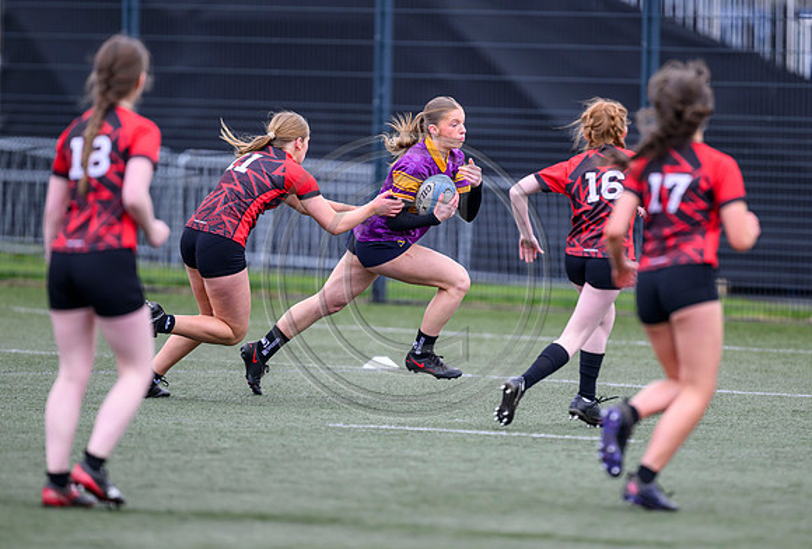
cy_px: 276
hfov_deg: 4.3
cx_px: 430
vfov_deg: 2.9
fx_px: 10907
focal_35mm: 482
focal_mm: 400
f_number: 3.2
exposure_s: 1/1250
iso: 500
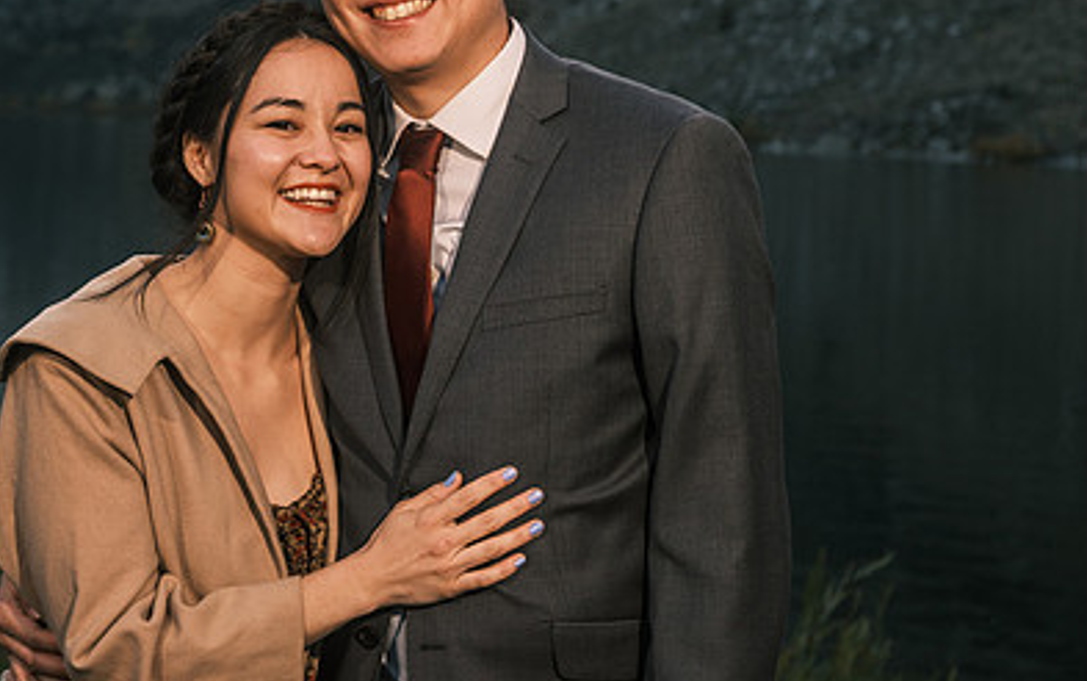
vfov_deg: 16.3
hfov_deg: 25.9
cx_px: 310
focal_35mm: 79
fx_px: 2341
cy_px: 54
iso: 400
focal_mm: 53.6
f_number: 5
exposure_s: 1/125
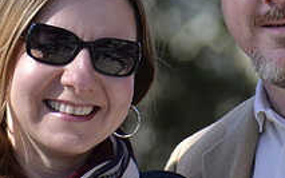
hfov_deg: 1.7
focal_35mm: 1247
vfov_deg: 1.1
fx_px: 9683
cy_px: 15
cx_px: 215
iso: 360
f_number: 5.6
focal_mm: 300
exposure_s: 1/500
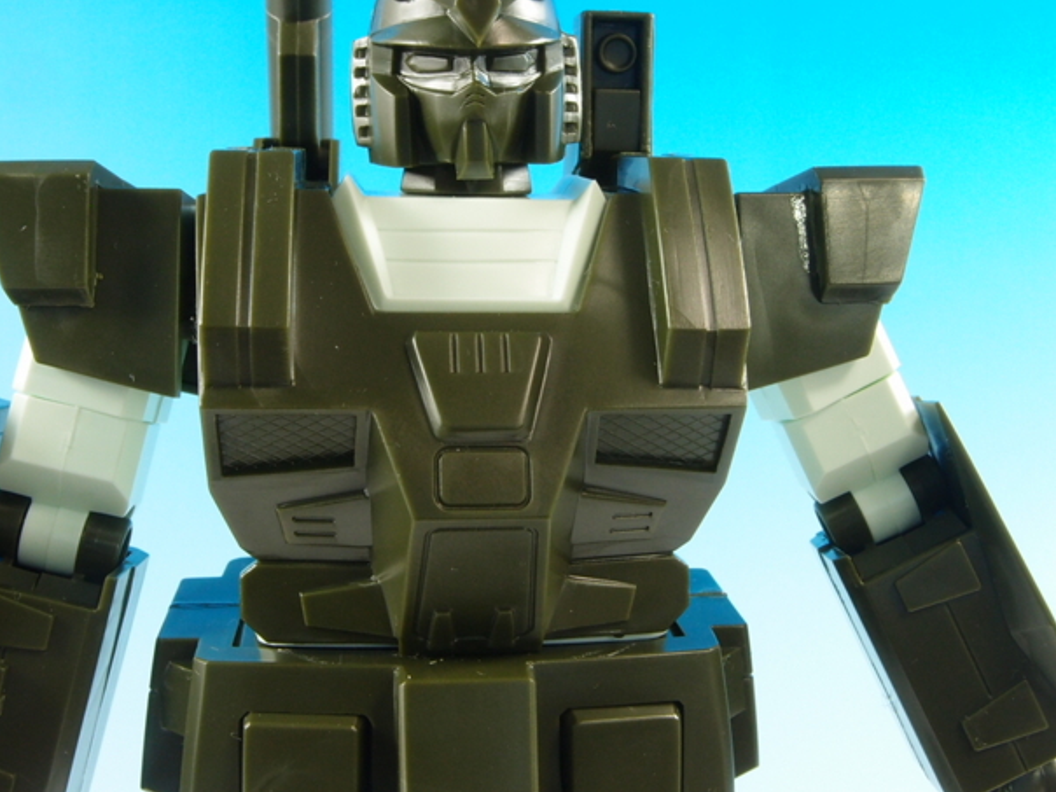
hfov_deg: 42.1
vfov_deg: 32.1
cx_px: 538
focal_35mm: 45
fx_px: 1373
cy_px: 320
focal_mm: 7.41
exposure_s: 1/1.6
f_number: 8
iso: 100
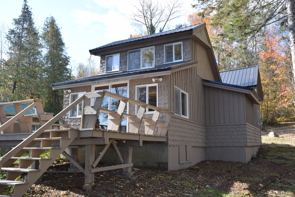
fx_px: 270
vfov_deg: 40.0
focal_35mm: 33
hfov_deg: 57.2
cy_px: 98
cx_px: 148
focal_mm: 22
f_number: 8
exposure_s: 1/250
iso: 250
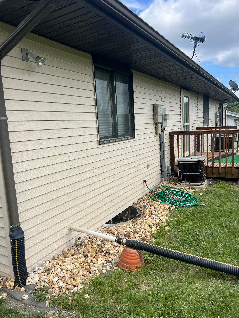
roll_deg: +4.0
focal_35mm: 26
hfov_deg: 53.1
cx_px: 120
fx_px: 239
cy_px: 159
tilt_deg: -9.1
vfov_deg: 67.3
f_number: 1.5
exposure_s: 1/2457
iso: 50
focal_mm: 5.7
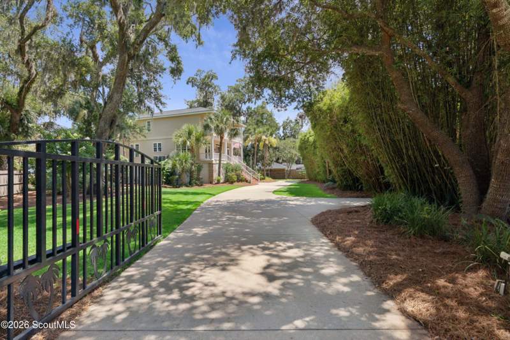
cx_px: 255
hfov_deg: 93.3
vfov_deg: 70.4
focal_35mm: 17
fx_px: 241
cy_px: 170
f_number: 8
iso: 250
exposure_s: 1/1000
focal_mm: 17
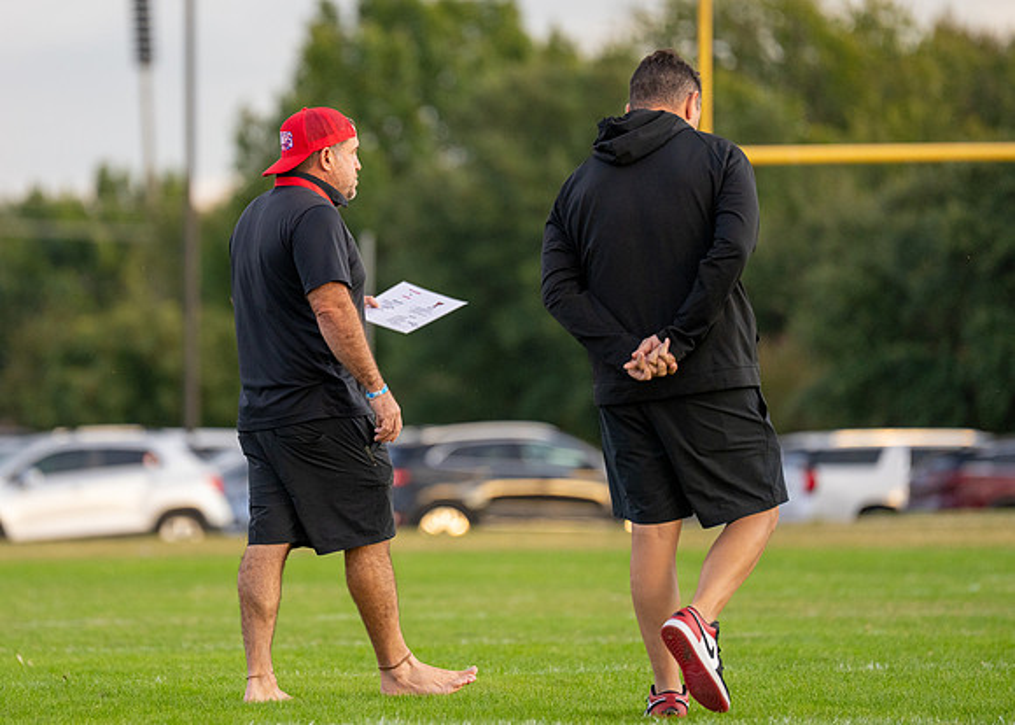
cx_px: 340
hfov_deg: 7.6
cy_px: 325
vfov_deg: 5.4
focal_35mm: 264
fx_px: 7612
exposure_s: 1/1600
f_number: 2.8
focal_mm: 200
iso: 1000
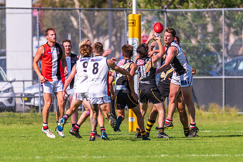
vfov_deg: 1.7
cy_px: 82
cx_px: 140
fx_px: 5579
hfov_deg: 2.5
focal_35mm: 826
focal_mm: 550
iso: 800
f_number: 6.3
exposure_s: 1/4000
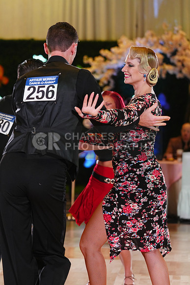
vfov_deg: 15.2
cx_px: 95
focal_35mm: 135
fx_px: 1068
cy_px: 142
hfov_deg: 10.2
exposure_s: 1/400
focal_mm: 135
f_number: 4
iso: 2000
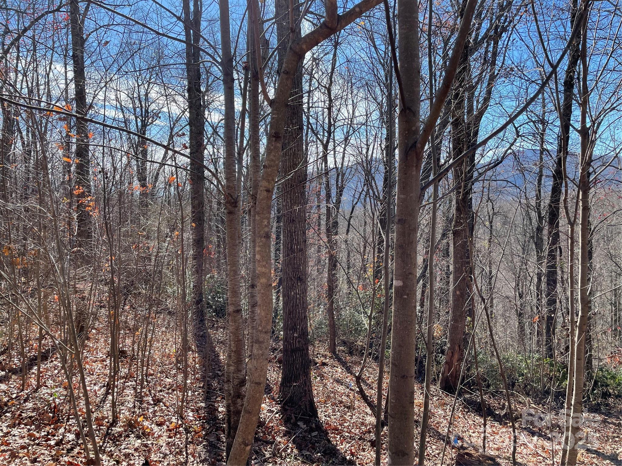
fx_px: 467
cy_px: 233
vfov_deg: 53.1
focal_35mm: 26
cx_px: 311
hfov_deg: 67.3
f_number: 1.6
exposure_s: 1/1182
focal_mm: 4.2
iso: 32
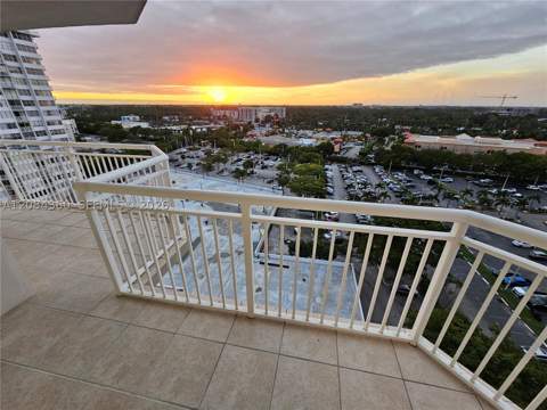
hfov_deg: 106.2
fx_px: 205
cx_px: 274
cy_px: 205
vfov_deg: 89.9
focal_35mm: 13
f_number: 2.2
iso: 64
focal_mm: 2.2
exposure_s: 1/60
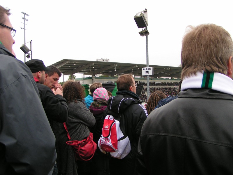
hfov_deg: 49.0
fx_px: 256
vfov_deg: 37.7
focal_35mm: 38
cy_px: 88
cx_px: 116
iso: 50
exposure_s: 1/100
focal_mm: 5.8
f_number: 4
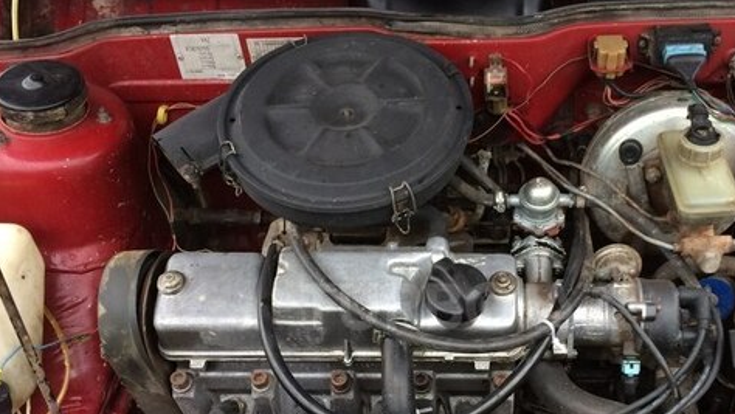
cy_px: 306
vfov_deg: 26.8
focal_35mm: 44
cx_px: 459
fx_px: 858
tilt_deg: -46.2
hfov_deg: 46.0
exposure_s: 1/33
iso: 64
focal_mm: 4.15
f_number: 2.2
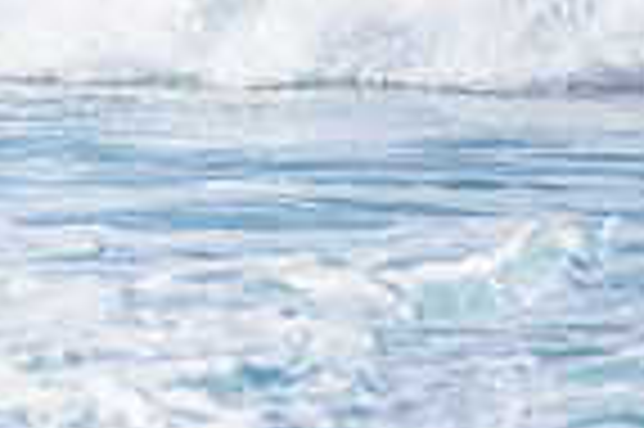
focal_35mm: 2032
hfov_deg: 1.0
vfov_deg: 0.7
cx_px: -540
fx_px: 36308
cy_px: -178
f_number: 5.6
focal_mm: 500
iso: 200
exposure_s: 1/2500
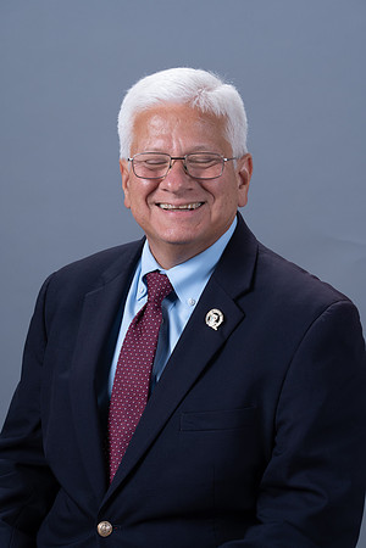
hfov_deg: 10.7
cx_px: 183
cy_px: 274
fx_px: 1952
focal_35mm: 128
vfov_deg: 16.0
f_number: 7.1
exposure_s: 1/100
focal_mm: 128
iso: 200
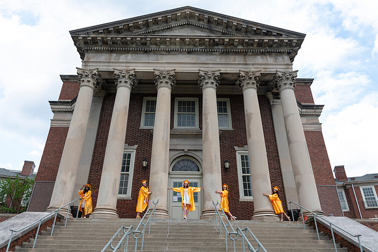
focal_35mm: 25
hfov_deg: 71.2
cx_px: 185
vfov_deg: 51.1
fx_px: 264
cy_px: 127
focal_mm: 24
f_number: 5.6
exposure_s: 1/60
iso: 80
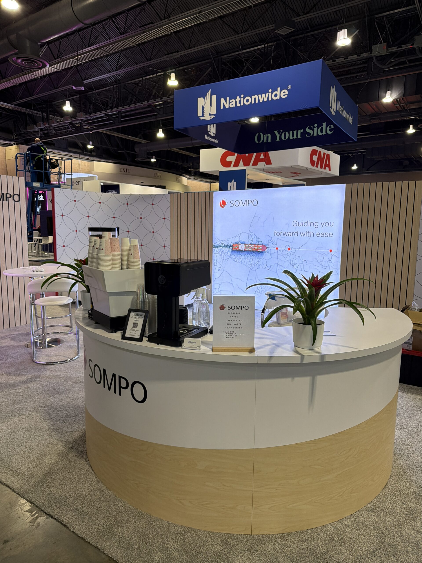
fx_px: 390
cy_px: 282
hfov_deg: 56.8
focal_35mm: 24
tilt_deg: -6.3
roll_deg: -0.8
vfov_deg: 71.6
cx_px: 211
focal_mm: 6.76
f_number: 1.78
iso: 200
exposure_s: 1/120
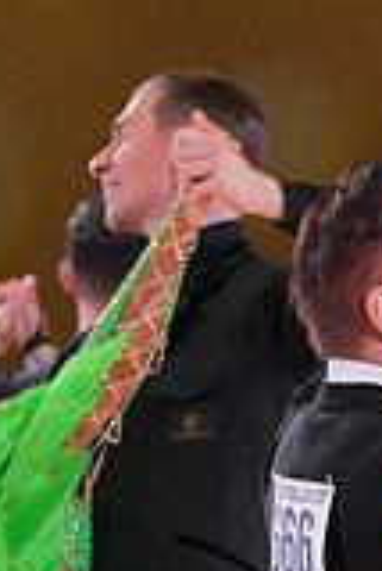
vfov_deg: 2.8
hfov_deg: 1.9
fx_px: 11498
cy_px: 853
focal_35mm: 724
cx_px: 555
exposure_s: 1/400
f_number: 7.1
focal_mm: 200
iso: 5000
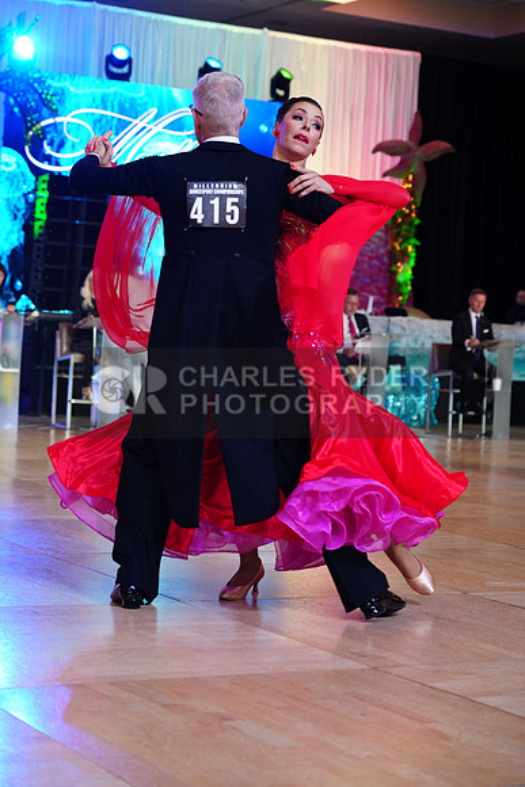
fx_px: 1596
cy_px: 394
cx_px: 262
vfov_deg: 27.7
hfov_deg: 18.7
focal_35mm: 73
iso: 2500
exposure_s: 1/400
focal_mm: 73
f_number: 4
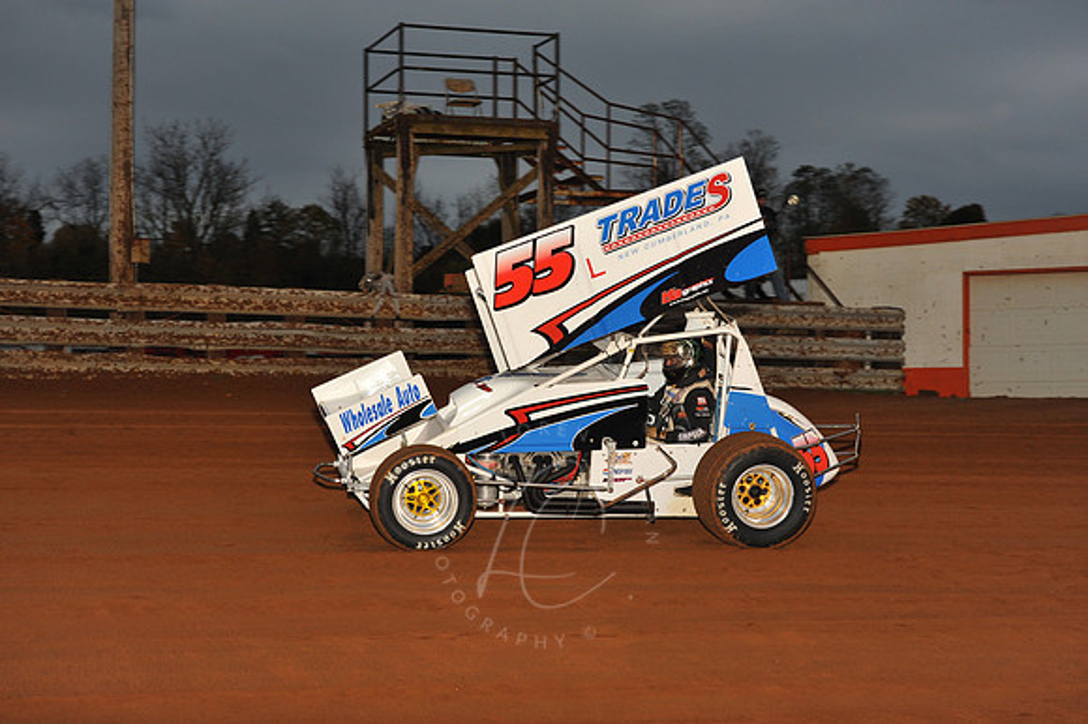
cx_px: 544
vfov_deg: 19.4
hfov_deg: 28.9
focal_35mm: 70
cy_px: 362
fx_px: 2114
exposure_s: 1/320
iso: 800
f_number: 7.1
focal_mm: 70
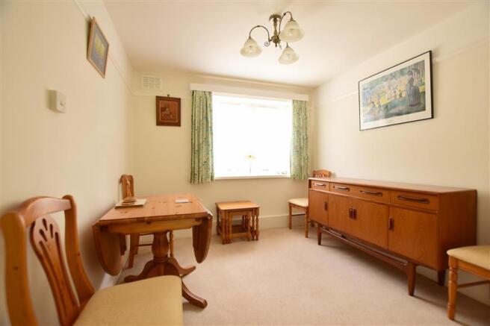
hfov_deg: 100.4
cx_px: 245
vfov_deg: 77.3
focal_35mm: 15
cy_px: 163
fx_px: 204
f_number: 5.6
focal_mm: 10
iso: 320
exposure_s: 1/30
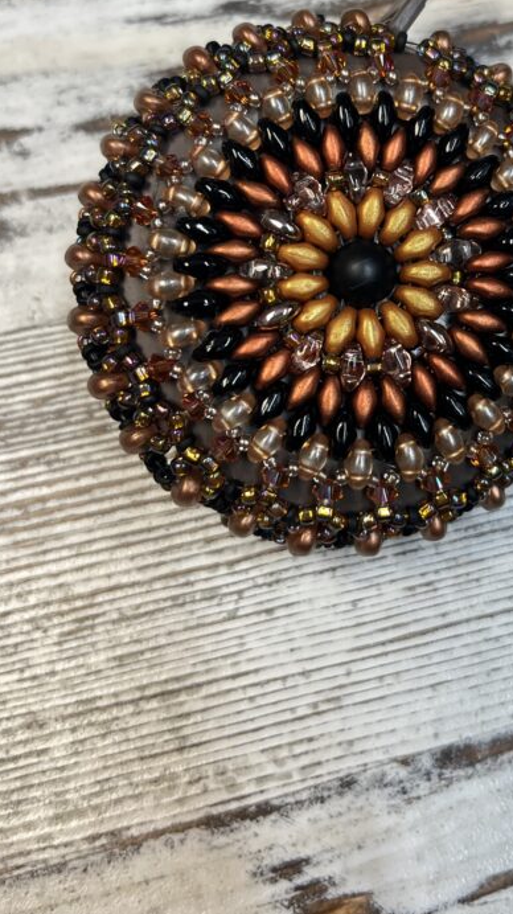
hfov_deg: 27.8
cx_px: 394
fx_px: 1017
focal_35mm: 42
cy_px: 288
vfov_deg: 47.4
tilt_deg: -73.8
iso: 100
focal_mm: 5.1
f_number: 1.6
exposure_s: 1/120
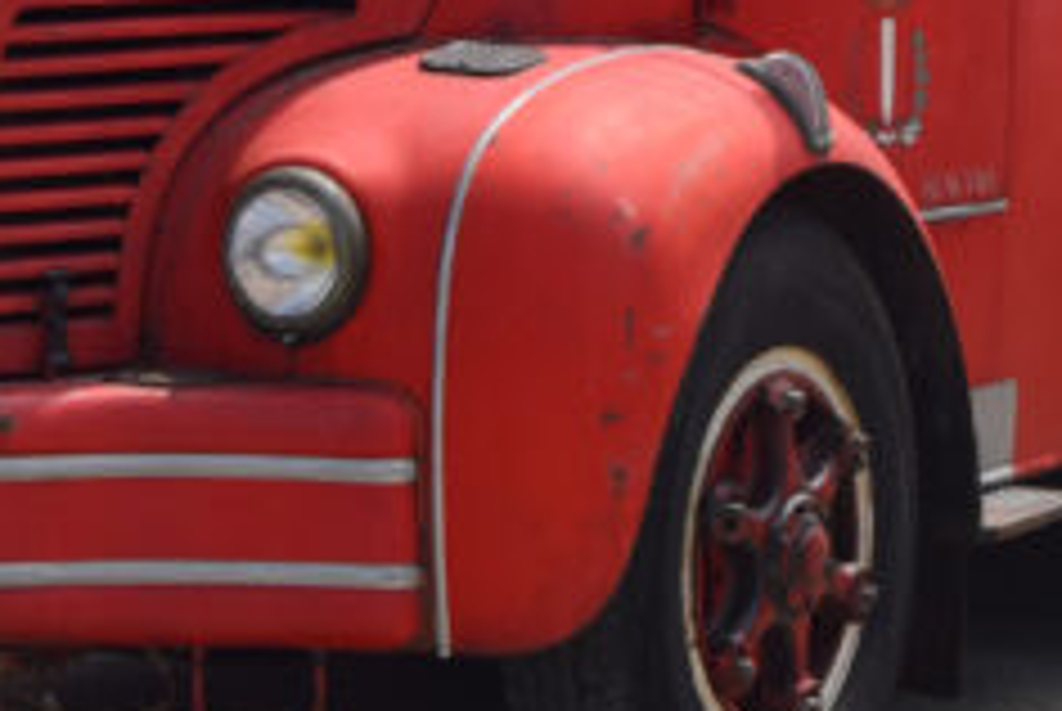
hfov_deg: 12.1
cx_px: 248
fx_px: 4992
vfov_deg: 8.0
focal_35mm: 169
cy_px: -425
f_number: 10
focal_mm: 26
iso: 200
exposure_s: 1/400
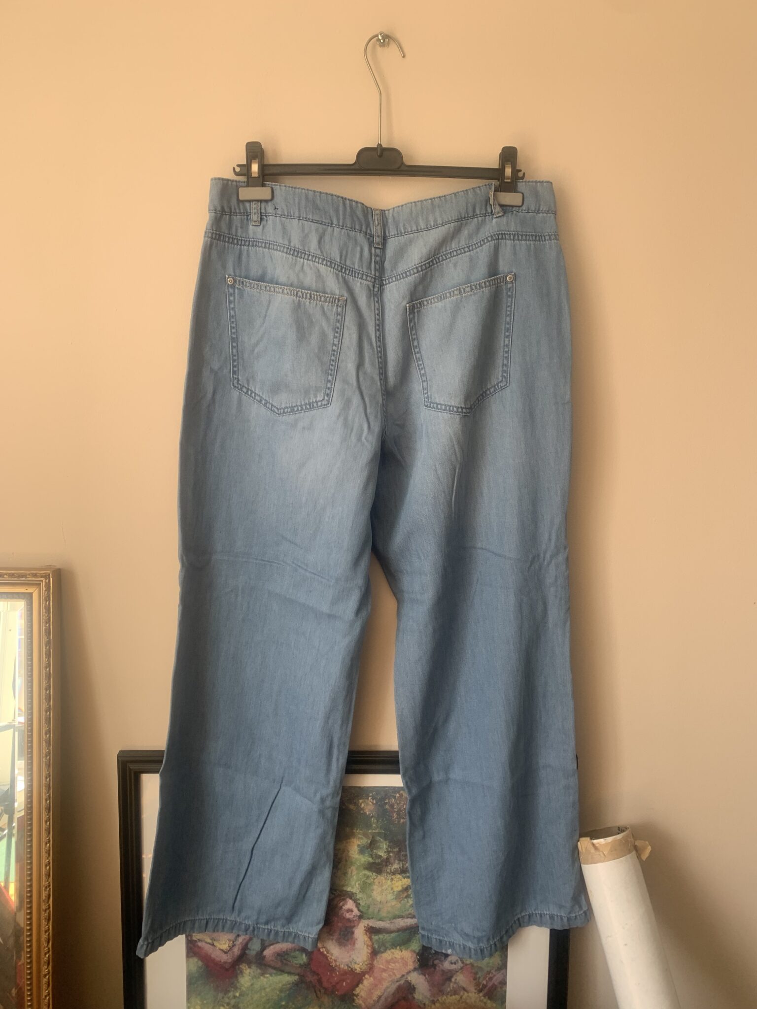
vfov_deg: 67.3
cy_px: 504
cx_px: 378
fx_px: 758
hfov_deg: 53.1
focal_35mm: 26
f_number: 1.8
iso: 64
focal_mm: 4.25
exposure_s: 1/121
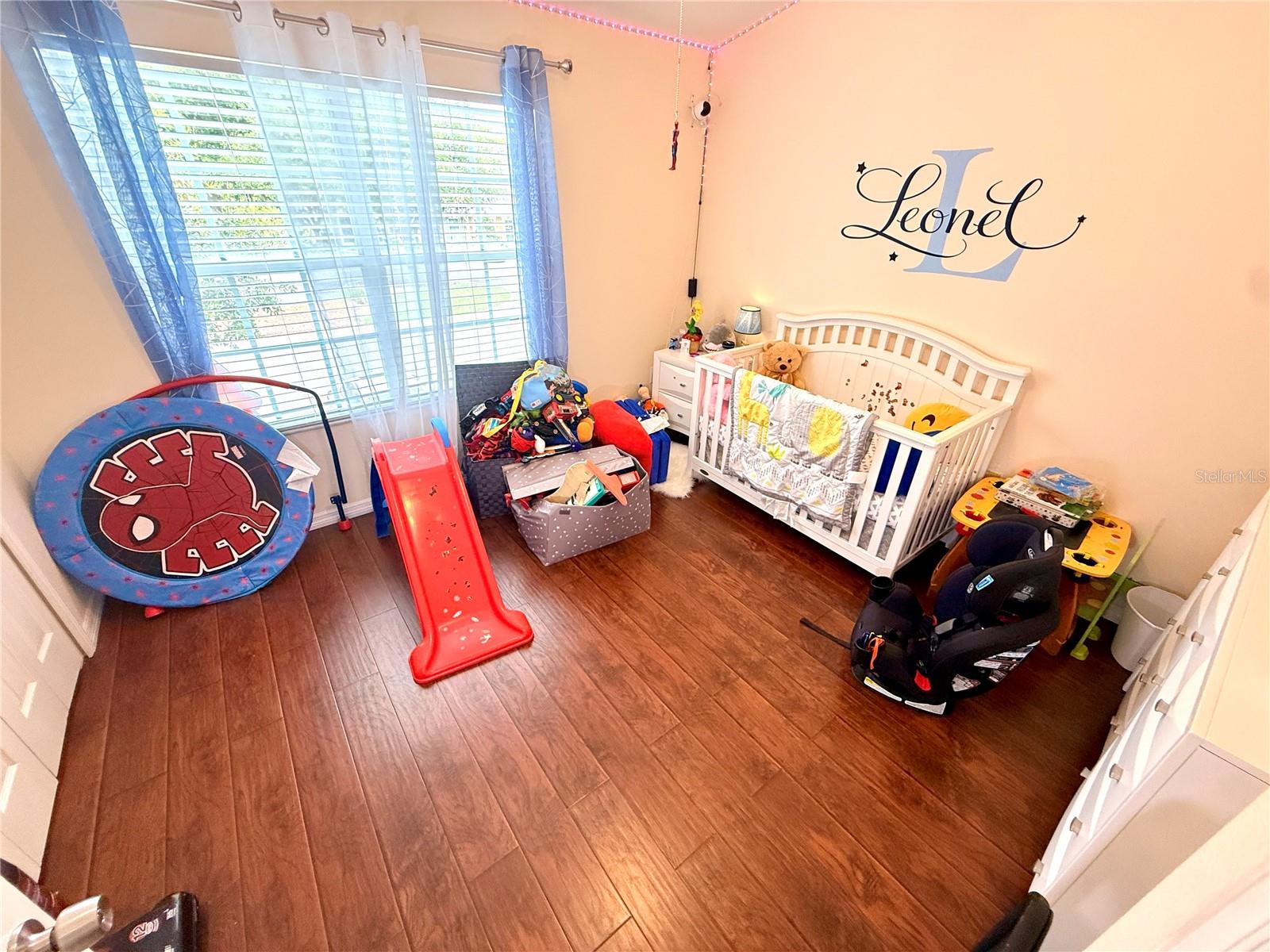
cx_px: 635
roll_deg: -1.9
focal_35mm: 14
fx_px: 514
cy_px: 476
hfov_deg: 102.1
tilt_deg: -27.9
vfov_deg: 85.7
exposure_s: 1/120
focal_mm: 2.22
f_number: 2.2
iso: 200
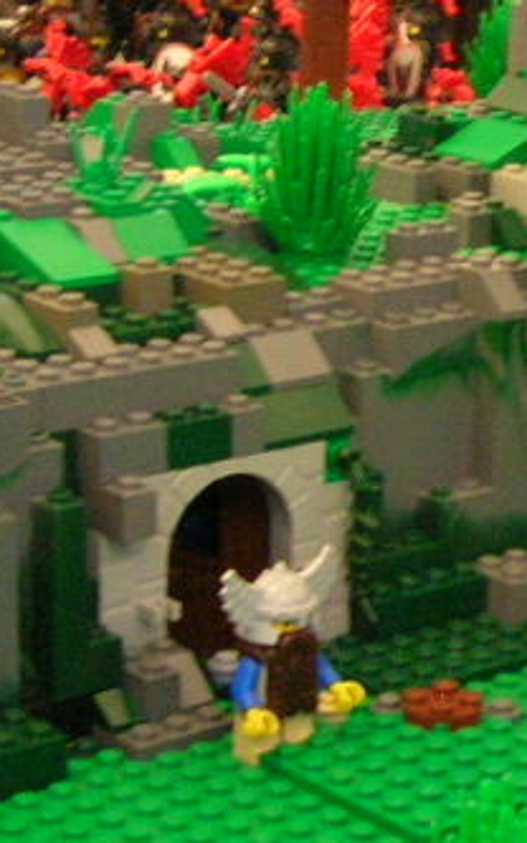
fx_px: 2621
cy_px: 223
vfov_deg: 18.2
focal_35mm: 114
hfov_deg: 11.2
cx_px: 674
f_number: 2.8
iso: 200
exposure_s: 1/5.6
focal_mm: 5.8
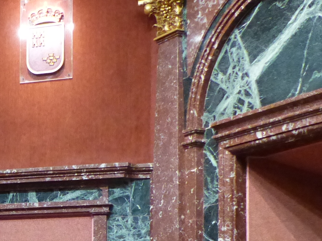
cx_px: -93
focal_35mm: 91
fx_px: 846
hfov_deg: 19.8
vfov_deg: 15.4
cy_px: 318
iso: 800
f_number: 2.8
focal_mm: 5.6
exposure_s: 1/30
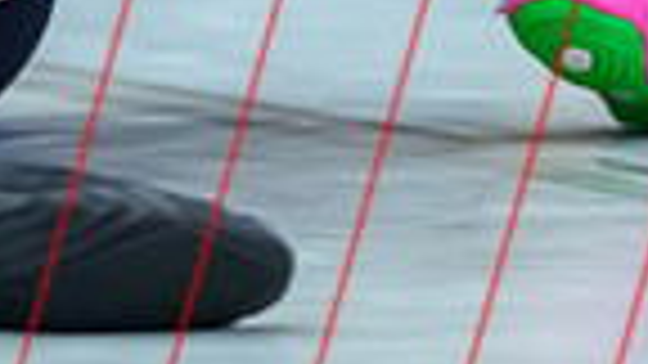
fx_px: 10808
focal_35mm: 629
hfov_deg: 3.4
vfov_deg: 1.9
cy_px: -170
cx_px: 153
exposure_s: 1/500
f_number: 2.8
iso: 8000
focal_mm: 120
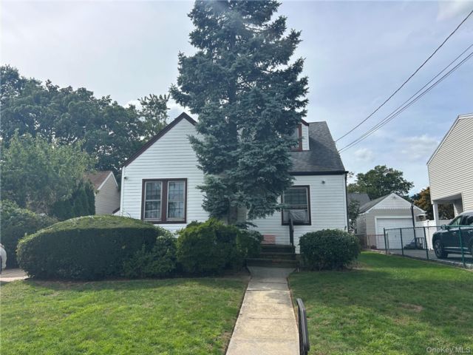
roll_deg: -1.2
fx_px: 355
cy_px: 178
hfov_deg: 67.3
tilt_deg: +10.1
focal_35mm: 26
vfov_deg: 53.1
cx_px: 236
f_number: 1.5
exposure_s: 1/5076
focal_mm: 5.7
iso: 50
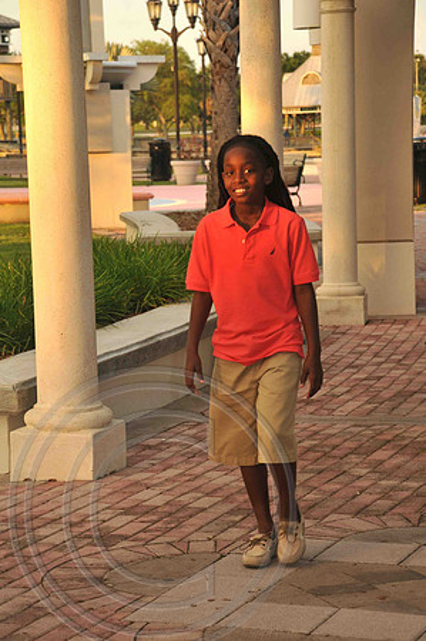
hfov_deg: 13.8
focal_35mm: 99
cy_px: 320
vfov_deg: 20.6
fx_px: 1761
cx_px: 213
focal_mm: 66
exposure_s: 1/125
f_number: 5.6
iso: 200
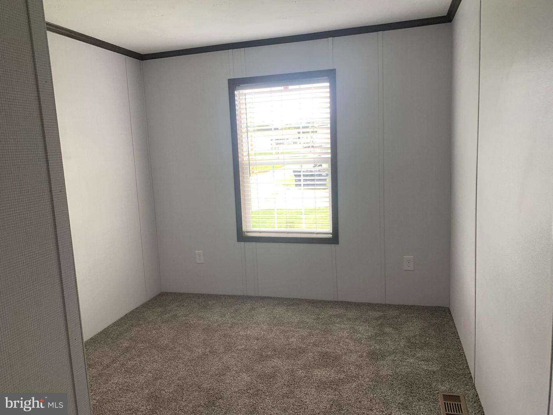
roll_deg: +2.5
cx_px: 276
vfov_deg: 53.1
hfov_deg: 67.3
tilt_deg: -9.7
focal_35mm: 26
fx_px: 415
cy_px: 208
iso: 100
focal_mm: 4.25
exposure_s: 1/89
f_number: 1.8
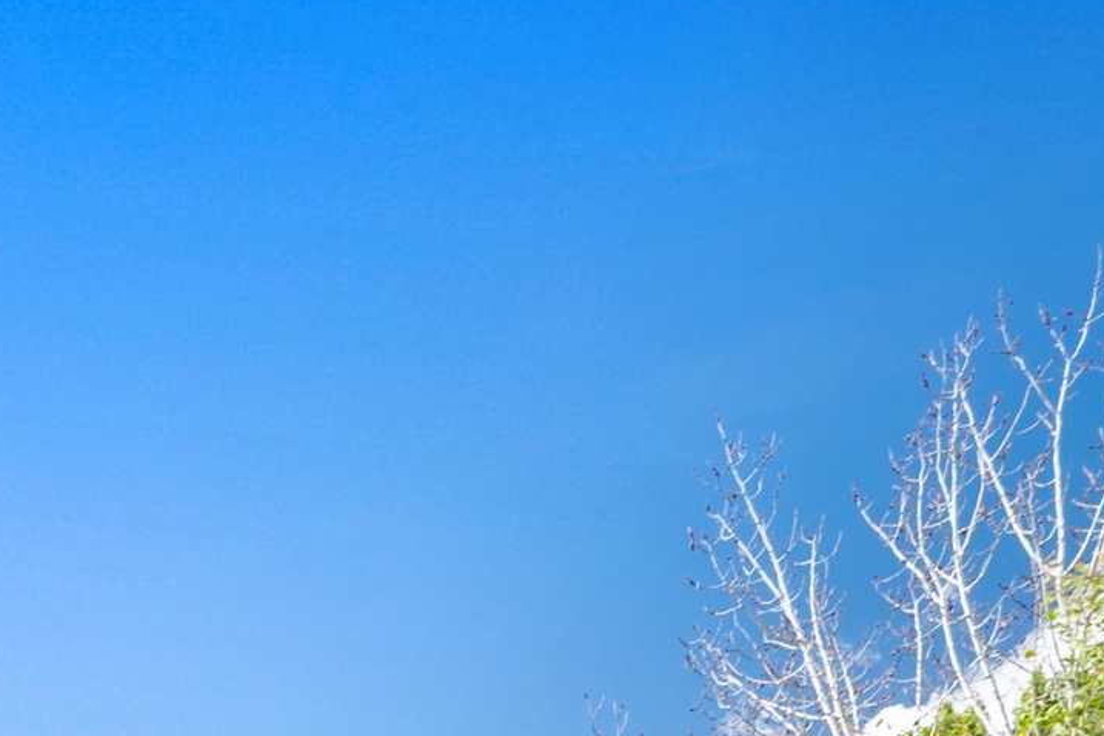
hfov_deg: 24.3
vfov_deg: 16.4
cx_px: -637
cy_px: 1537
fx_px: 1840
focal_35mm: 60
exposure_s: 1/20
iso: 100
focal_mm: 14
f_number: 8
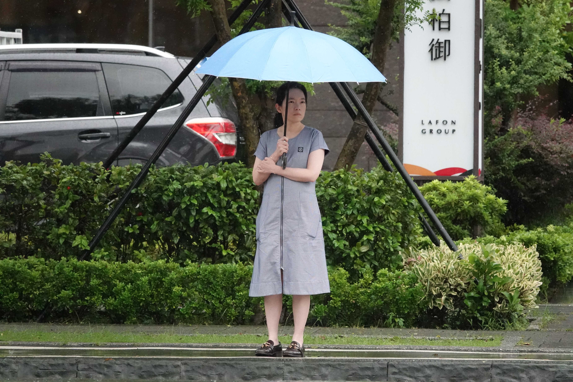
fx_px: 6207
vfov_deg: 3.5
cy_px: 191
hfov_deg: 5.3
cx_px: 286
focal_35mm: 390
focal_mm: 143.15
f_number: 4
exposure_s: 1/1600
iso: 3200
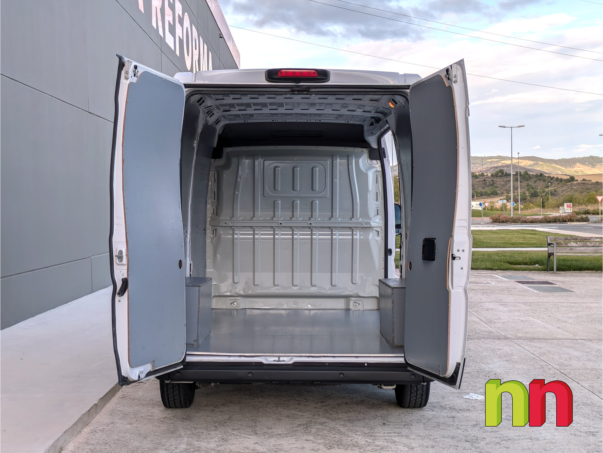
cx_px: 302
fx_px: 418
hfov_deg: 71.6
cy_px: 226
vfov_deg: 56.8
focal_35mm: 24
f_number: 1.8
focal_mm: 6.86
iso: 80
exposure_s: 1/3200
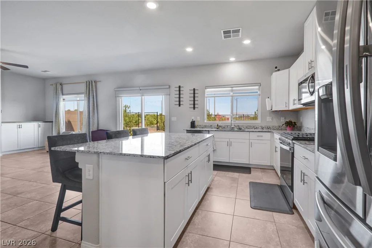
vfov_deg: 77.3
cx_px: 186
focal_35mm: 15
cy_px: 124
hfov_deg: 100.4
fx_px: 155
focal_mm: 10
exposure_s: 1/60
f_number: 8
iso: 400
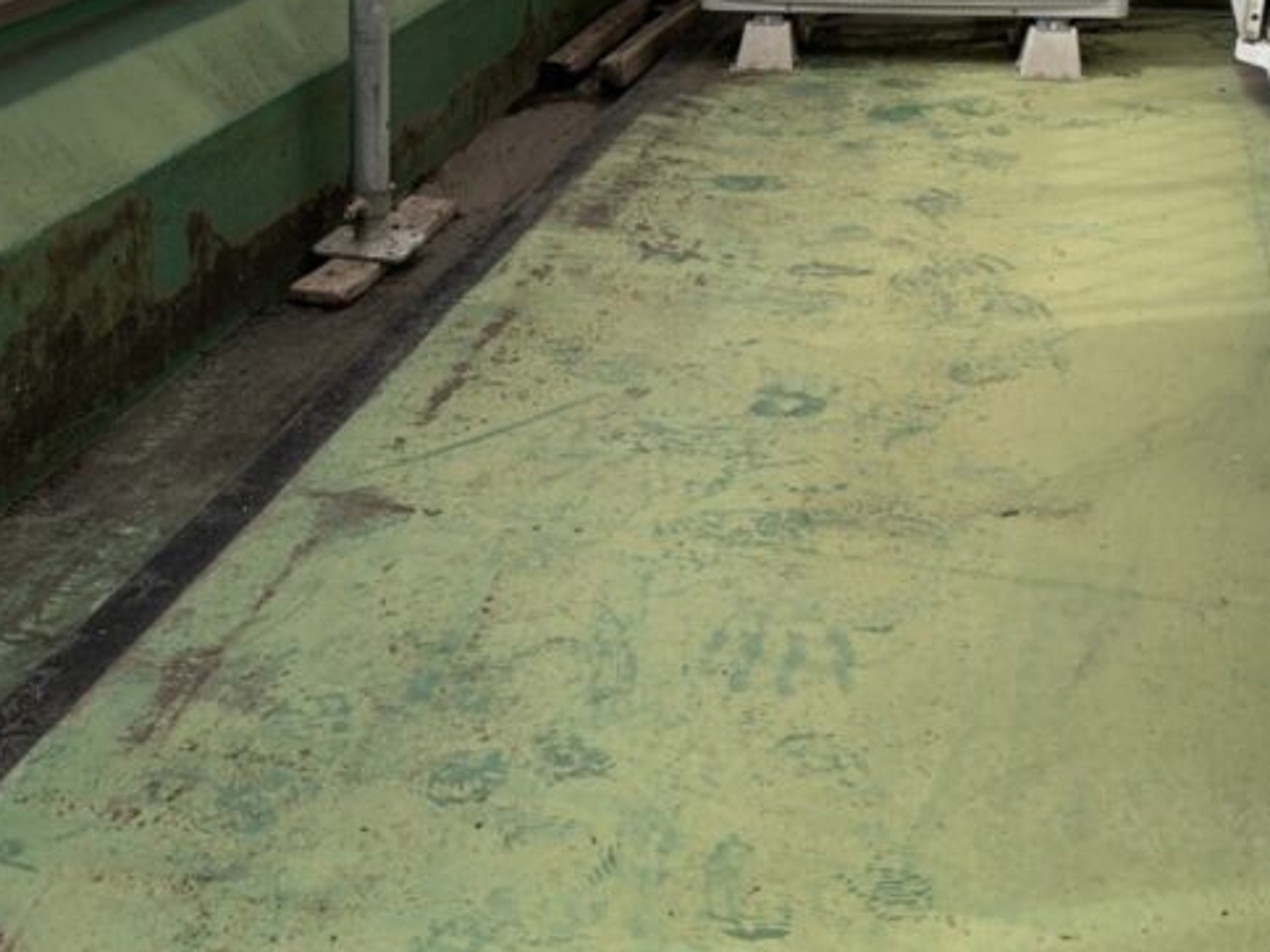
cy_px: 391
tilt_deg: -21.4
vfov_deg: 26.5
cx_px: 470
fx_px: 2018
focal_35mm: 55
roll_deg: -0.9
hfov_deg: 34.7
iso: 25
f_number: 1.8
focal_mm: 4.25
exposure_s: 1/413
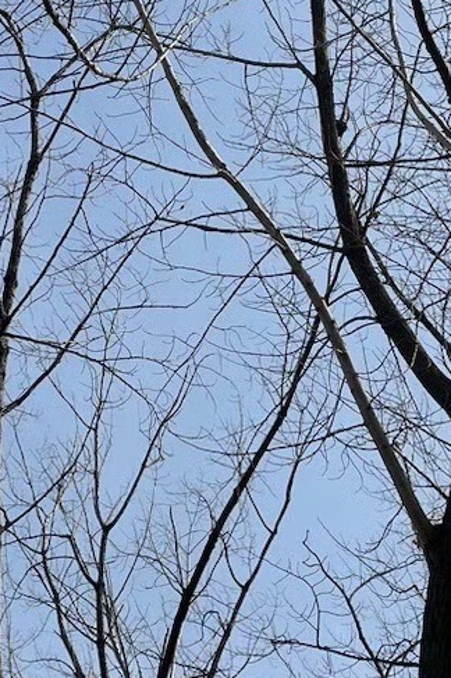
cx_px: 139
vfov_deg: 25.4
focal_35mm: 80
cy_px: 320
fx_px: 1505
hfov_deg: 17.0
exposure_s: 1/4132
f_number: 1.6
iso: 32
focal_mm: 4.2
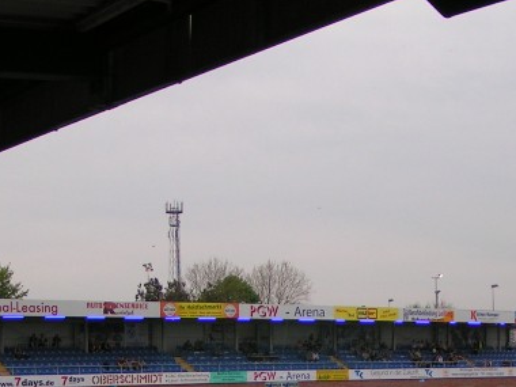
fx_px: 1193
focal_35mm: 80
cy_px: 376
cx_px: 333
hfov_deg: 24.3
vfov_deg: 18.0
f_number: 2.8
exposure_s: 1/400
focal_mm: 5.8
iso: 50
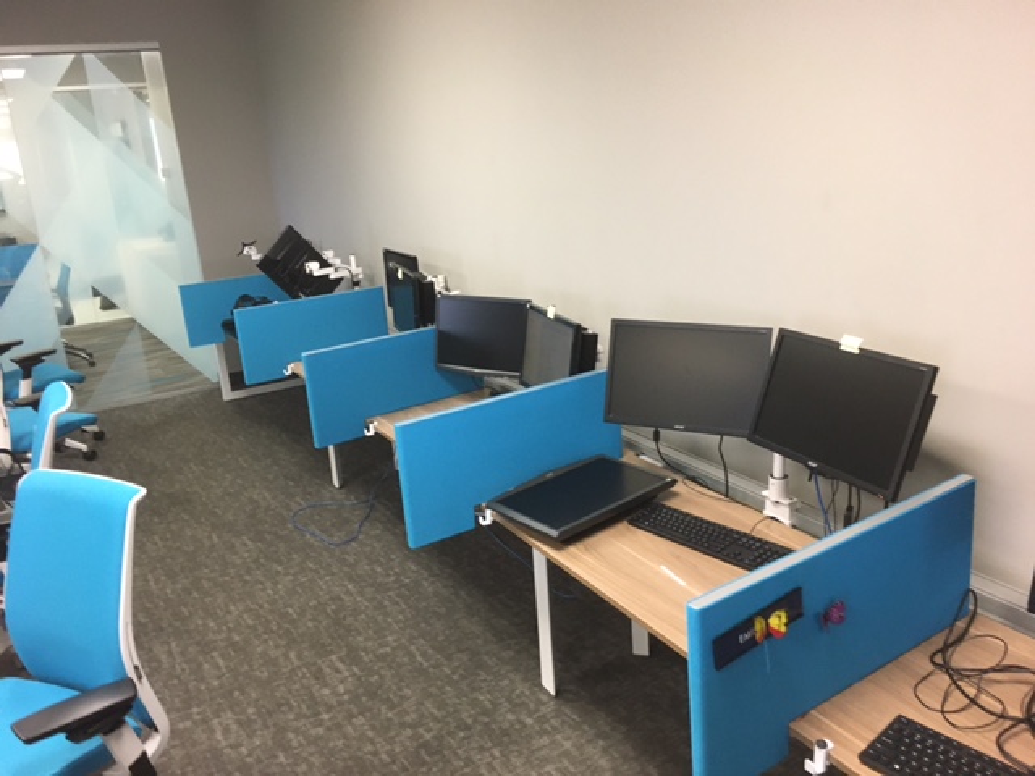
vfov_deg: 48.2
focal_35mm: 29
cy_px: 388
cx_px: 518
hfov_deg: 61.7
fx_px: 867
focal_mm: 4.15
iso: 160
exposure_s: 1/30
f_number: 2.2
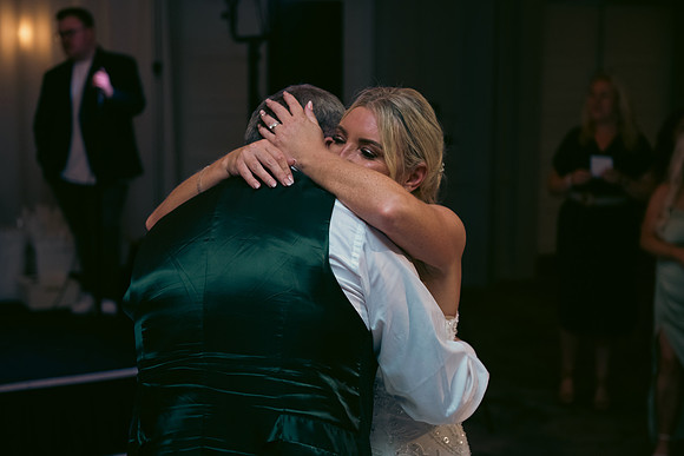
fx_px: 1140
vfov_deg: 22.6
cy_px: 228
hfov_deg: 33.4
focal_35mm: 60
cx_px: 342
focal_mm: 60
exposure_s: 1/160
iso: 800
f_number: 3.5
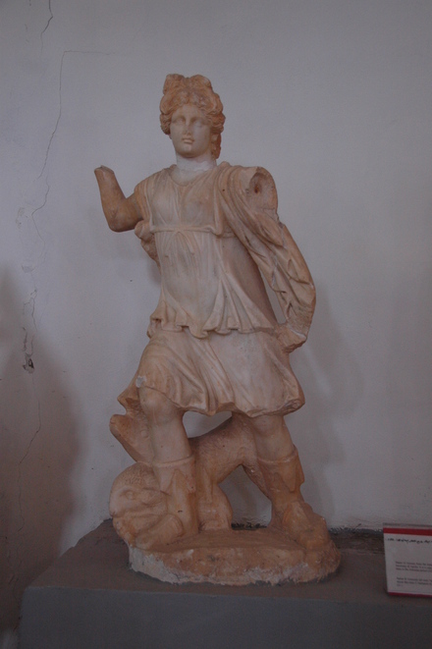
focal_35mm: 40
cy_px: 324
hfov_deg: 33.0
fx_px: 730
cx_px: 216
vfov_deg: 47.9
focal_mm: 27
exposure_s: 1/50
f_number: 4
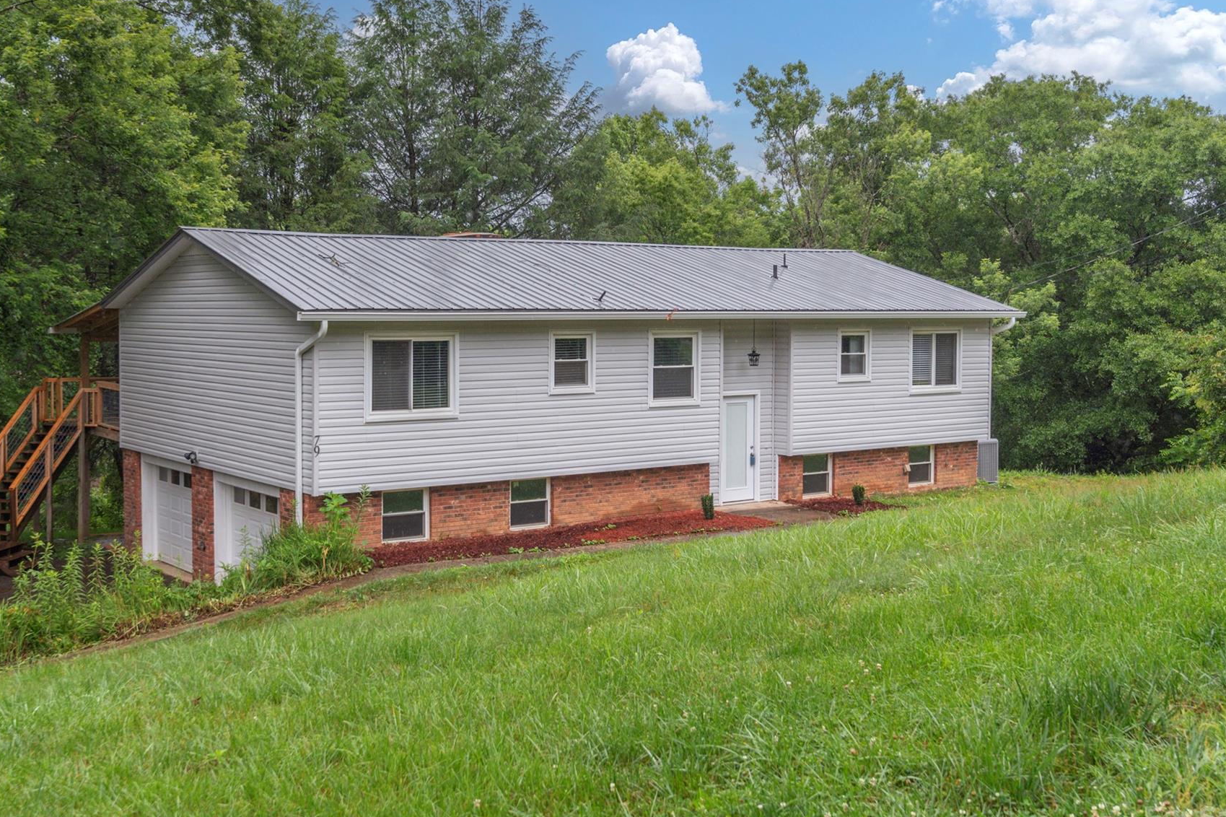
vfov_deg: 32.6
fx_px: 1396
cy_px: 392
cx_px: 524
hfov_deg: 47.3
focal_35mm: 41
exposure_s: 1/1000
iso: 320
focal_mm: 34
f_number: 7.1
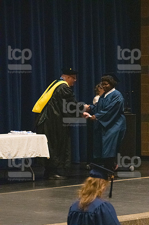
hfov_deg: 8.3
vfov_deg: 12.5
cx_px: 74
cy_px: 112
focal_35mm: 165
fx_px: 1027
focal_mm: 110
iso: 10000
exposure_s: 1/400
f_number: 3.2
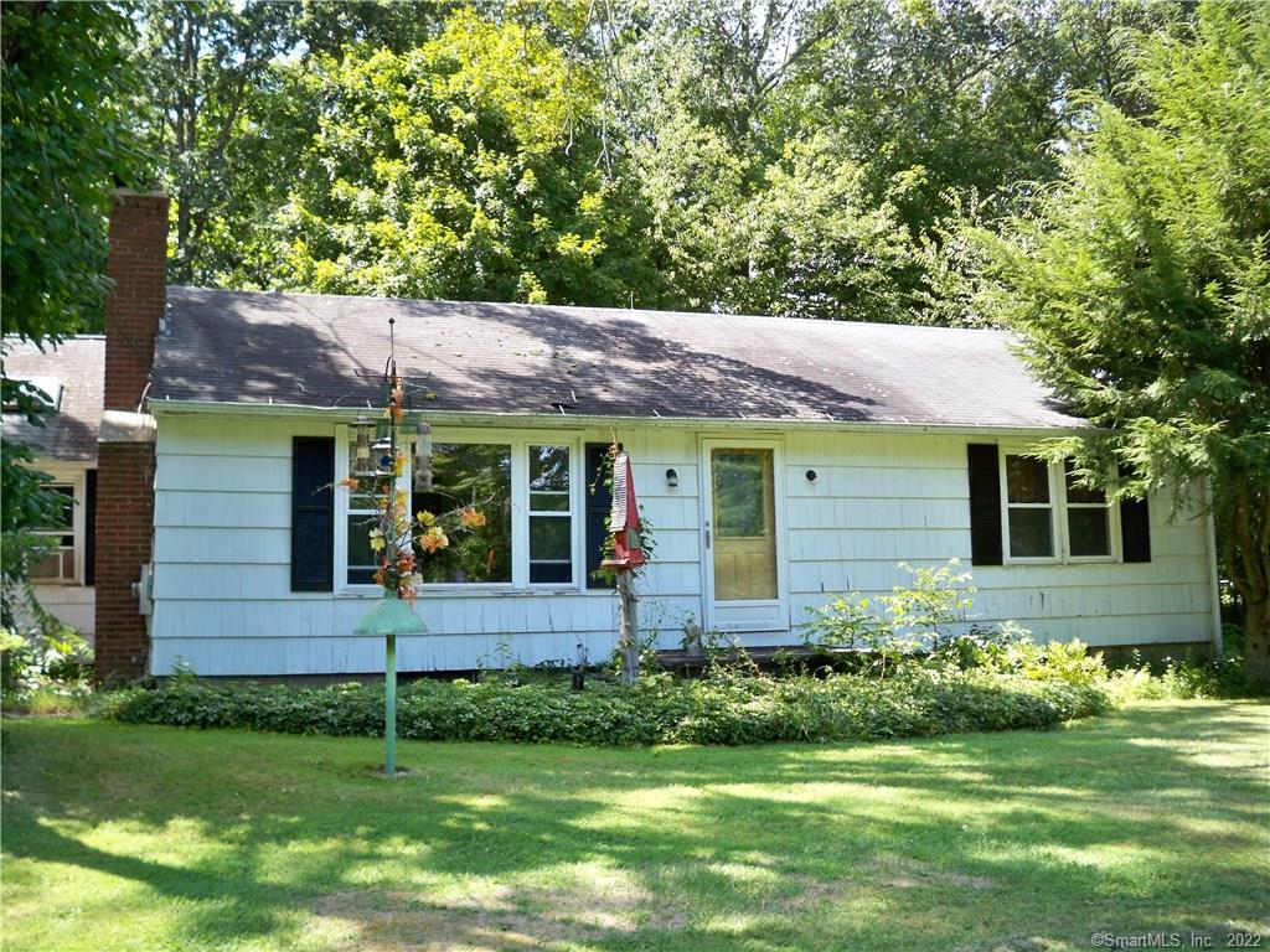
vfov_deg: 40.7
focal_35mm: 35
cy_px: 476
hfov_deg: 52.6
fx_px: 1284
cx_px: 635
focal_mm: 6.3
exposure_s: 1/160
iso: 80
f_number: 3.1
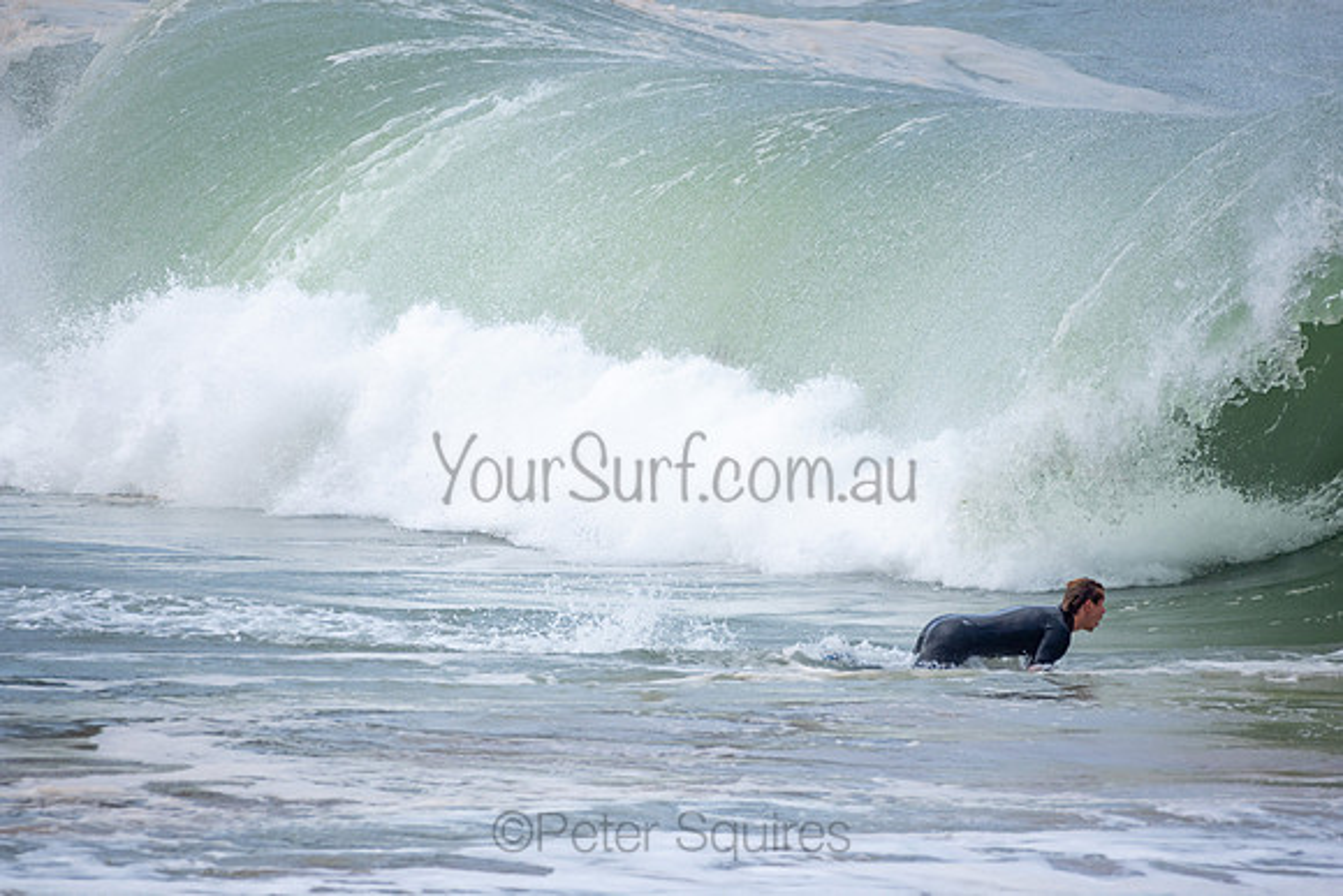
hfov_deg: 2.7
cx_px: 672
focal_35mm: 750
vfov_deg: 1.8
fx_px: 27984
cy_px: 448
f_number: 5.6
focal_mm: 500
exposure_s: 1/1000
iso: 200
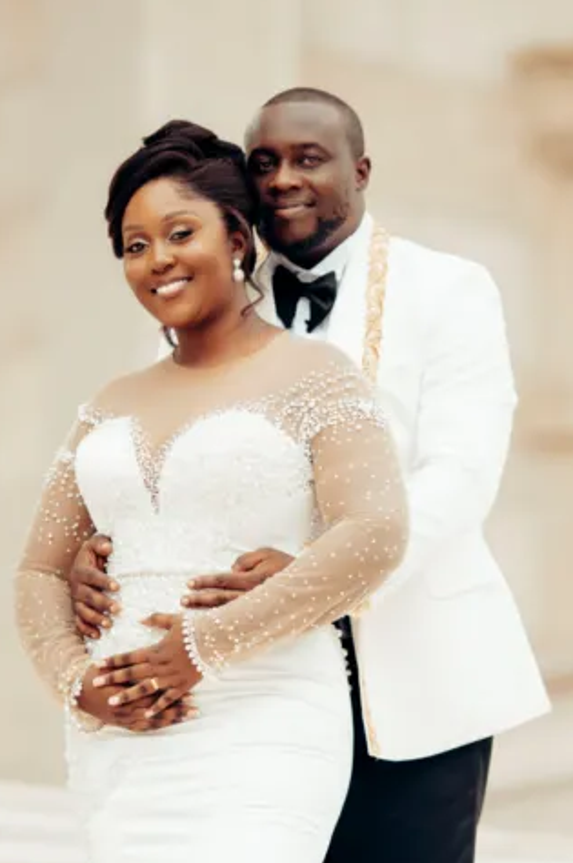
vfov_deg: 9.1
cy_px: 523
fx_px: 5431
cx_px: 341
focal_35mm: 227
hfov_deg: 6.0
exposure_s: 1/800
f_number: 1.4
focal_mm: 105
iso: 100
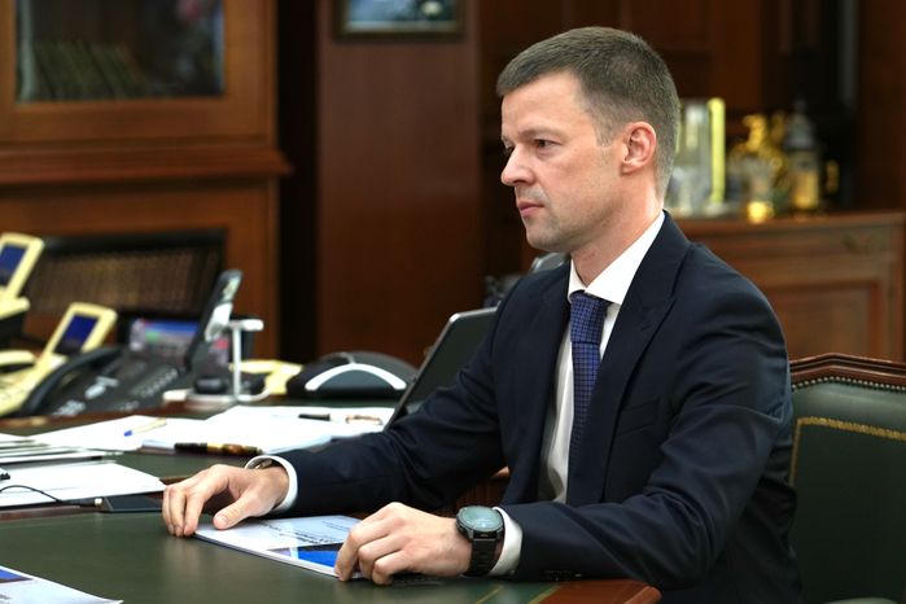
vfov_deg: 10.5
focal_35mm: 131
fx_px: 3297
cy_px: 302
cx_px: 453
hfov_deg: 15.6
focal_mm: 131
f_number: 4.5
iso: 1600
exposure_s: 1/160
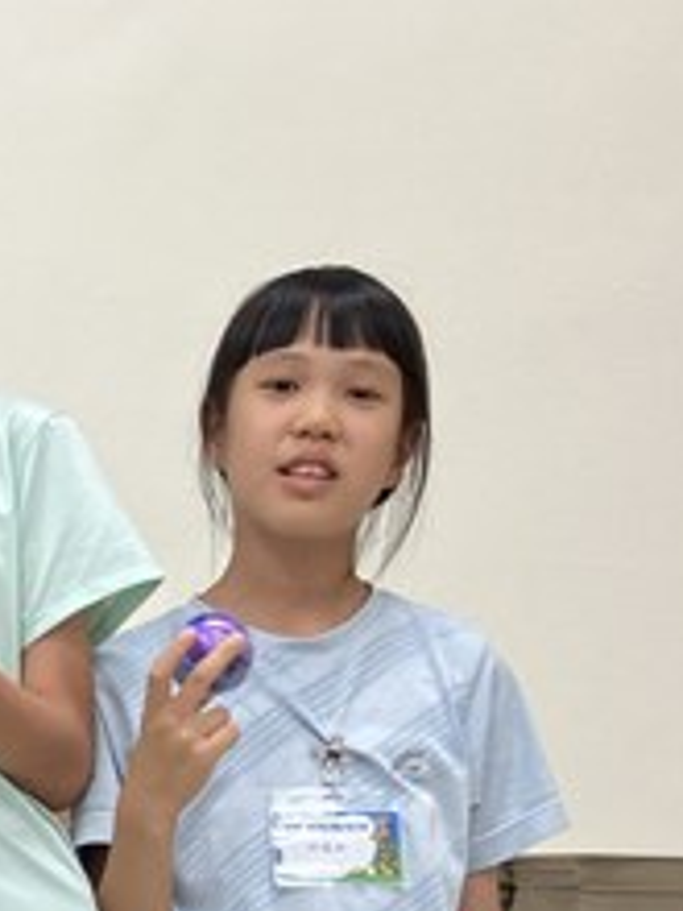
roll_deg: -1.4
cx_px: -348
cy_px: 1155
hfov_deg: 13.6
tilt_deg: -4.3
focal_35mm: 102
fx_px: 2683
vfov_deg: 18.1
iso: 50
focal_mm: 3.99
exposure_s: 1/60
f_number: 1.8
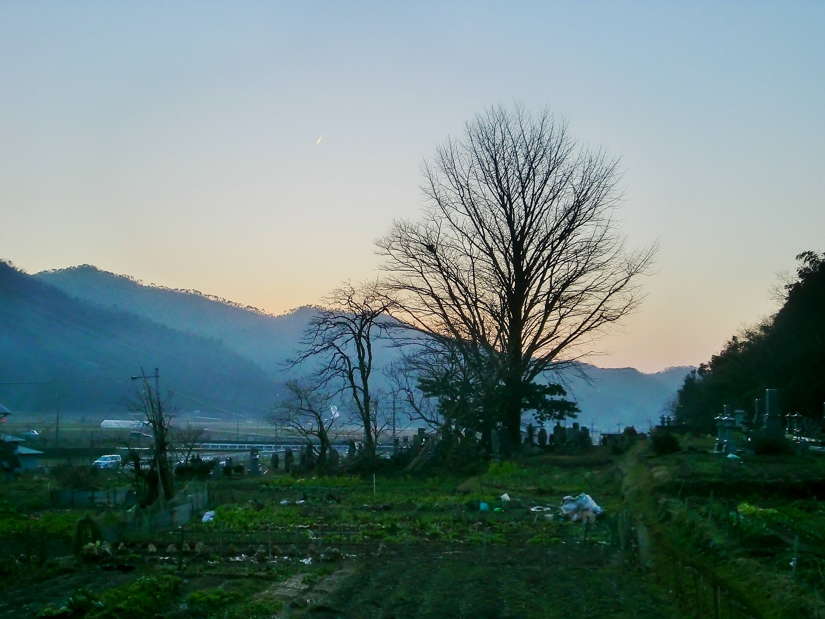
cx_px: 412
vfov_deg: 30.3
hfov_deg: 39.7
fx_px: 1144
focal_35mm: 48
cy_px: 310
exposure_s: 1/125
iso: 100
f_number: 3.4
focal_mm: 7.91
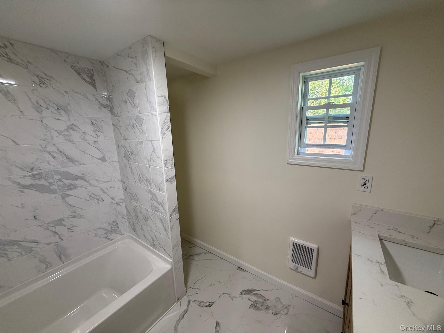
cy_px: 166
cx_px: 222
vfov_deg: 85.7
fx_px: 180
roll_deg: +1.6
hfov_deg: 102.1
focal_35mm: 14
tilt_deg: -12.2
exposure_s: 1/120
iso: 200
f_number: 2.2
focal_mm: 2.22
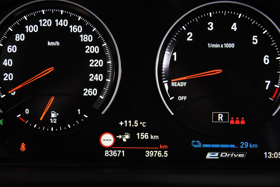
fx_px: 525
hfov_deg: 29.9
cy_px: 94
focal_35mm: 68
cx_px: 140
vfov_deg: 20.2
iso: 2800
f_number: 3.5
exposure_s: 1/80
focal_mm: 45
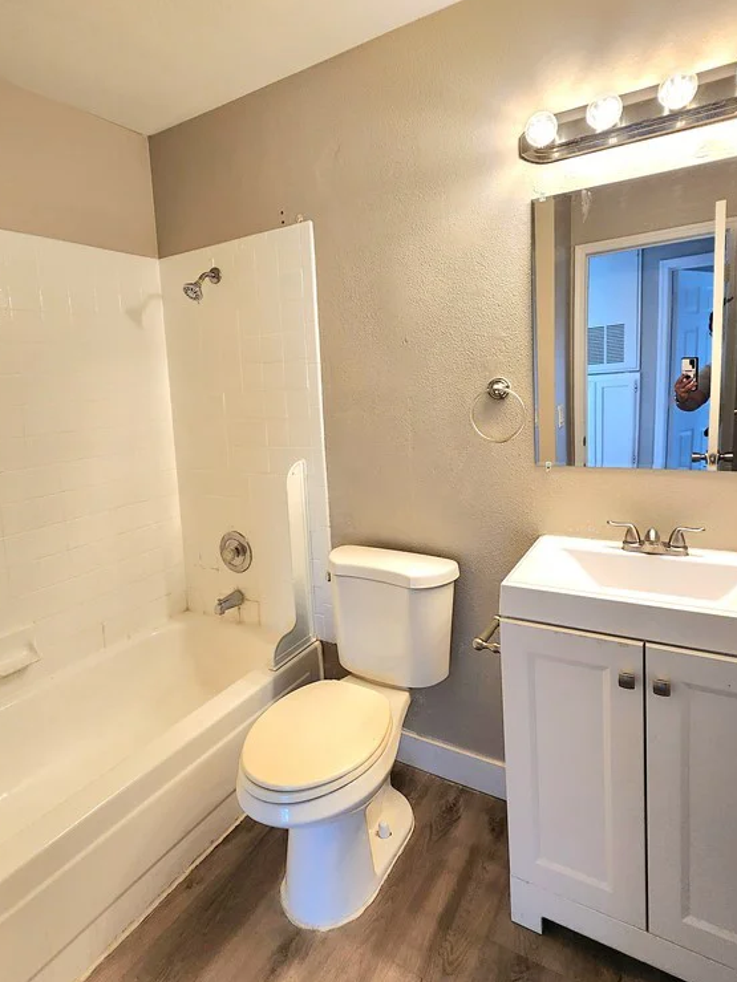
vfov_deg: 87.4
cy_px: 435
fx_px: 511
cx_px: 341
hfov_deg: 71.5
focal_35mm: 18
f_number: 2.2
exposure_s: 1/60.2
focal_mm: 2.2
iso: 125
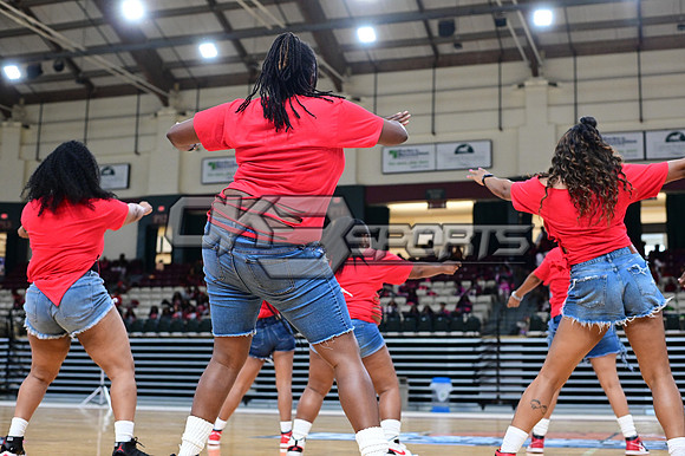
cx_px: 342
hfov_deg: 39.6
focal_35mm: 50
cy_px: 228
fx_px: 951
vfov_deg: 27.0
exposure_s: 1/1000
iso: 6400
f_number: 3.2
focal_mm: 50
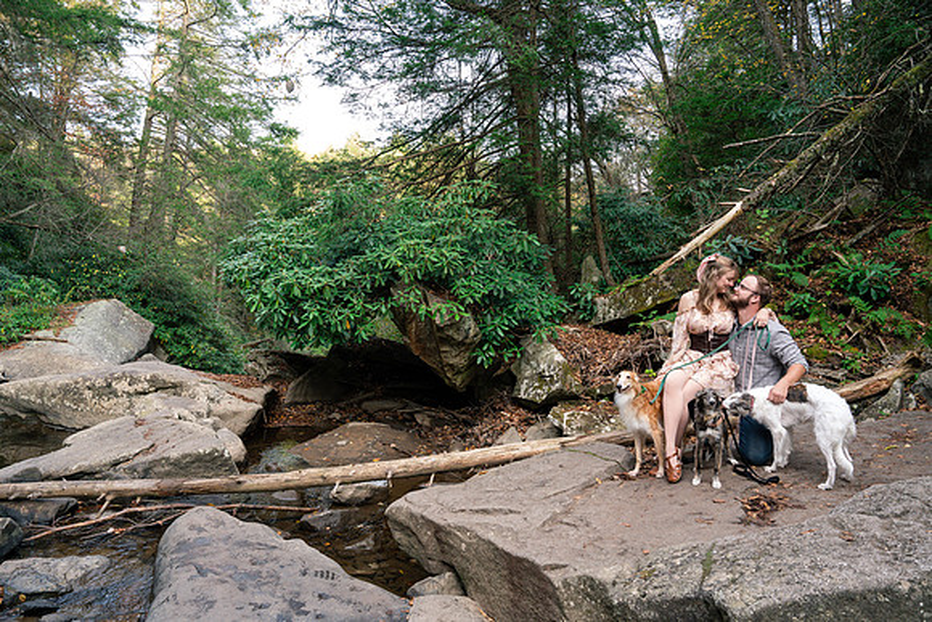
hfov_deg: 73.7
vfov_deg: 53.2
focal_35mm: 24
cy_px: 311
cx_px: 466
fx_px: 621
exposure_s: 1/100
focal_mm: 24
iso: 2000
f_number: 8
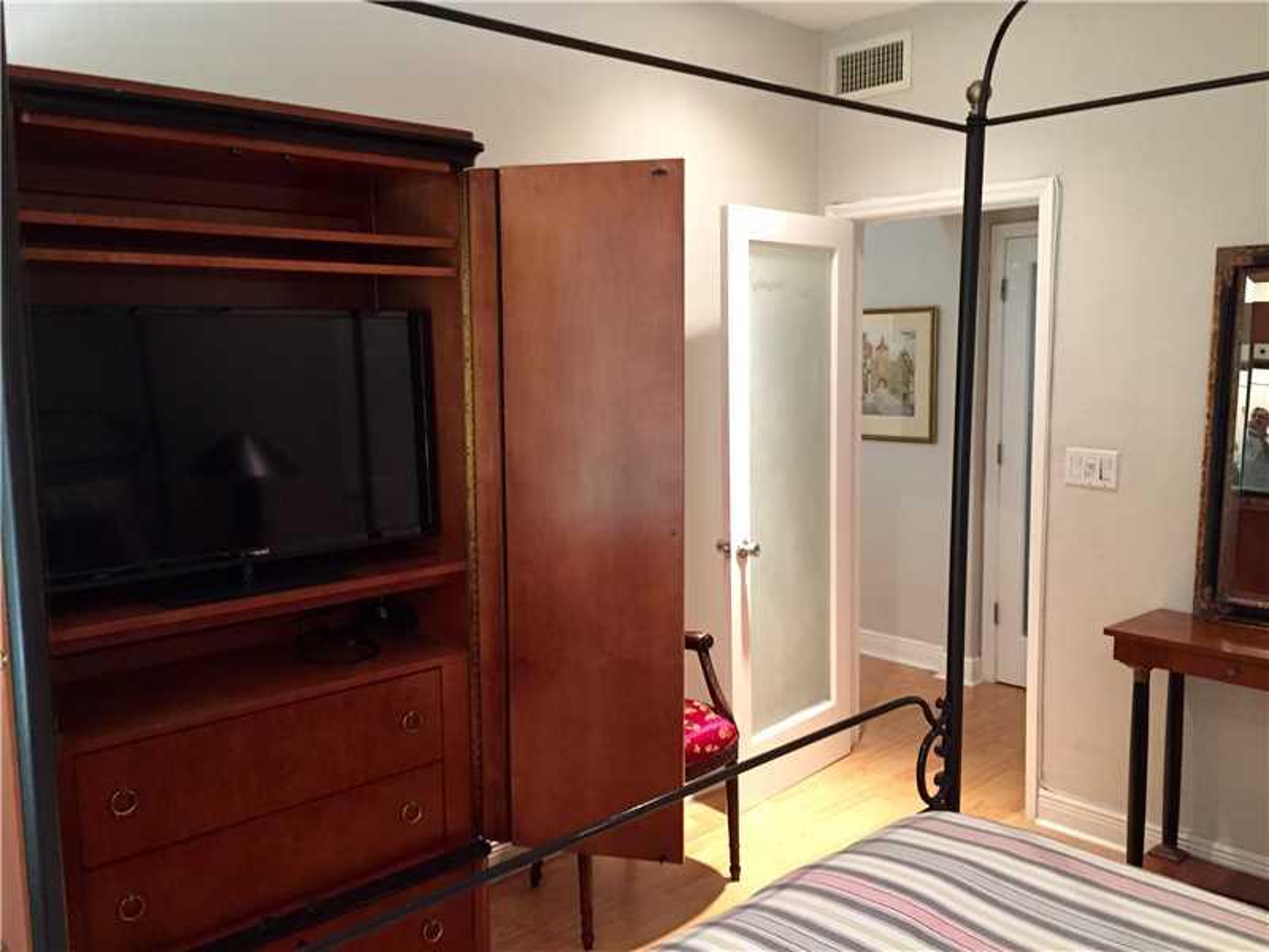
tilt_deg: -6.5
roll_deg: +0.6
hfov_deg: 61.7
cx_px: 634
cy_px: 476
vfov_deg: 48.2
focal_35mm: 29
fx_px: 1063
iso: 250
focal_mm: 4.15
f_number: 2.2
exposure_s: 1/15
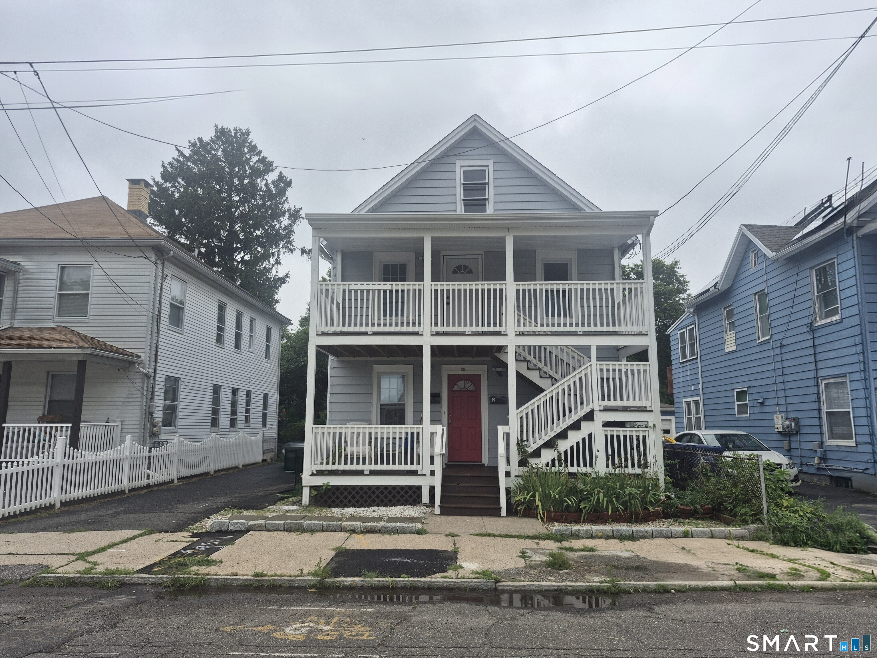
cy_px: 329
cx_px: 438
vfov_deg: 58.9
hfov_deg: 73.9
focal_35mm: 23
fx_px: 583
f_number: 1.8
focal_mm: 5.4
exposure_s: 1/1032
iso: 25
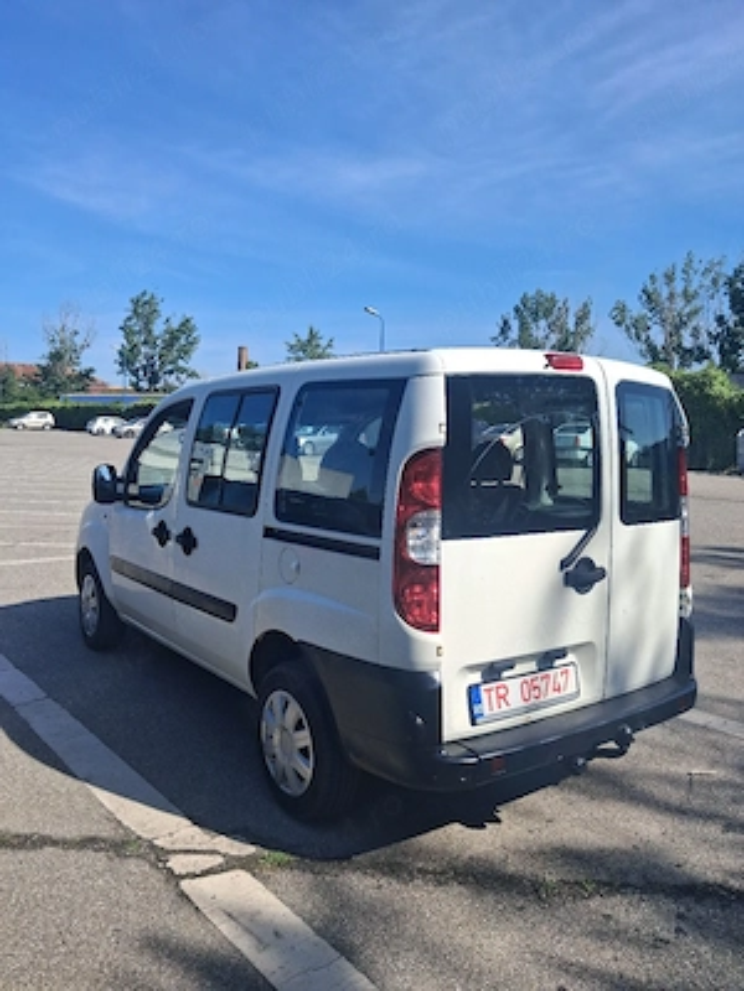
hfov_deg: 51.4
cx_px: 372
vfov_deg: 65.3
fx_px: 774
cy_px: 496
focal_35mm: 27
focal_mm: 4
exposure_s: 1/667
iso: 25
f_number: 1.8
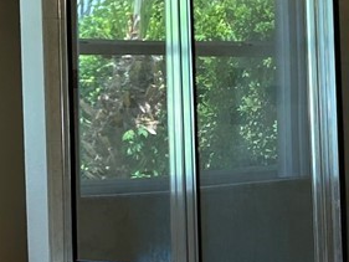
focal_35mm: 148
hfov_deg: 13.1
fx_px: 1493
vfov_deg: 10.0
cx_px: 369
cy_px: 200
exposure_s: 1/120
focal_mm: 5.7
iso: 50
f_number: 1.5
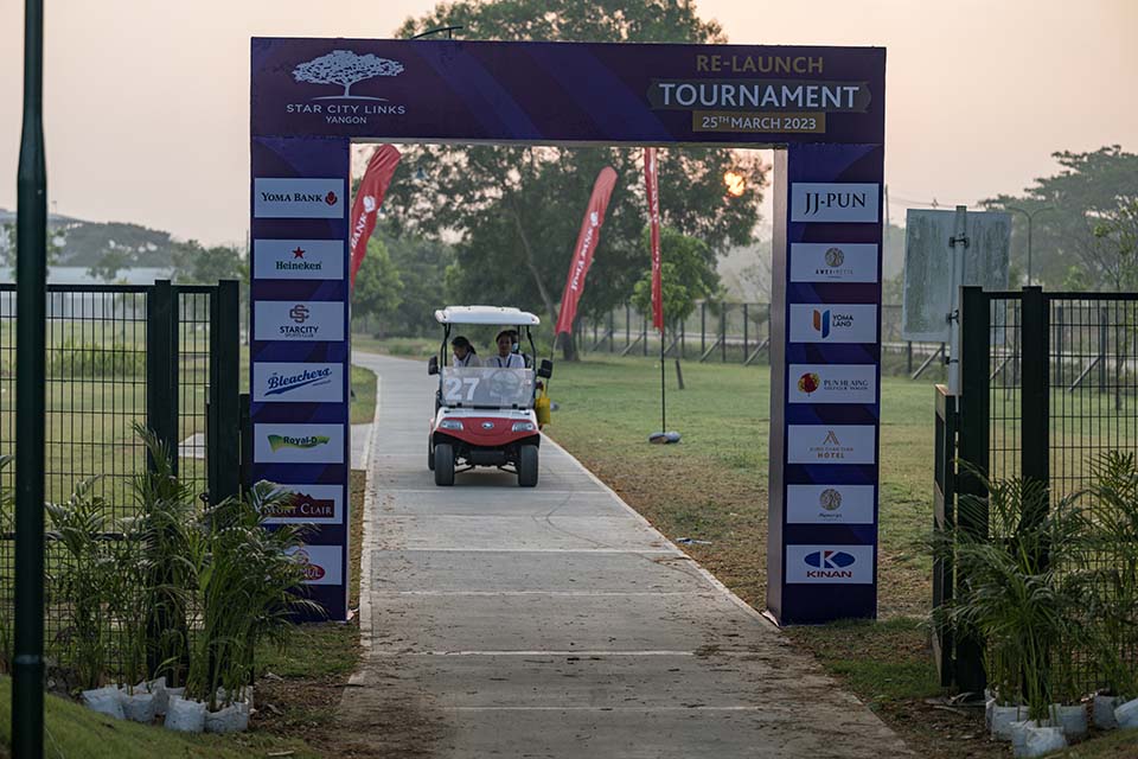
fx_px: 2560
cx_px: 569
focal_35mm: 81
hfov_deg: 25.1
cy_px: 380
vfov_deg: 16.9
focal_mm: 81
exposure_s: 1/200
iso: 125
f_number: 2.8
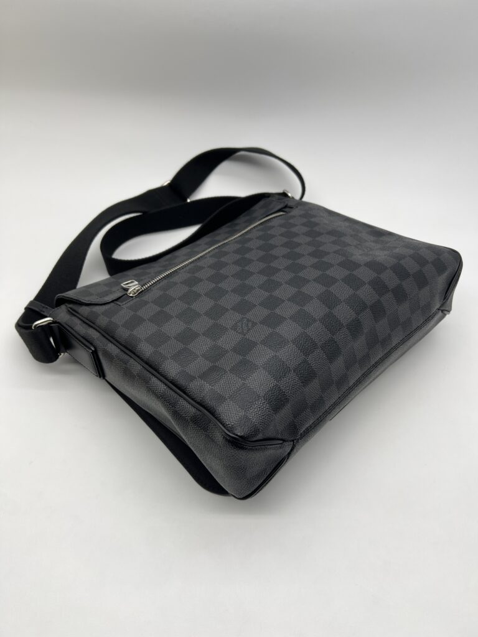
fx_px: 479
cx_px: 239
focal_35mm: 26
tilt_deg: -42.6
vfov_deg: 67.3
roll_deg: -2.8
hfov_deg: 53.1
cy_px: 318
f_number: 1.5
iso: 32
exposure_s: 1/130
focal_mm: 5.7
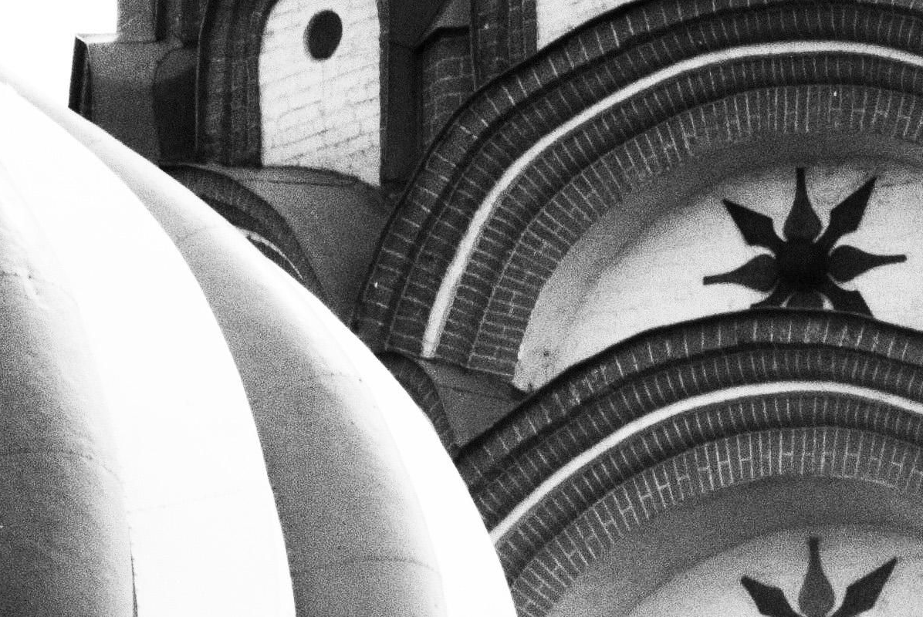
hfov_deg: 2.9
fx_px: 18452
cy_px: 745
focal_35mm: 719
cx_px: 447
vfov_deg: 1.9
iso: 400
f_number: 22
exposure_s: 1/125
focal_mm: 148
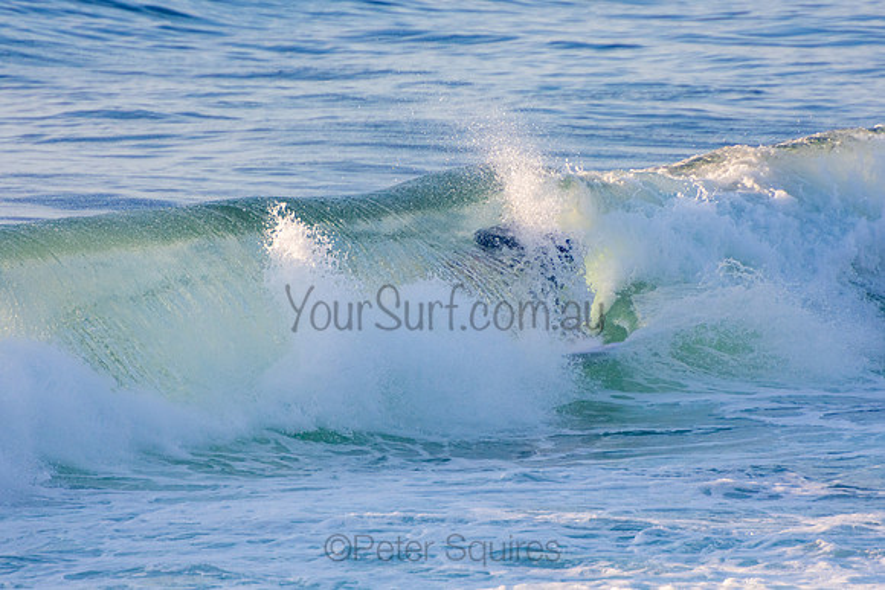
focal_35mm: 621
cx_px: 442
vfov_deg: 2.2
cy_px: 295
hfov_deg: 3.3
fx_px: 15278
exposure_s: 1/1250
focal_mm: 400
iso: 400
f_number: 5.6
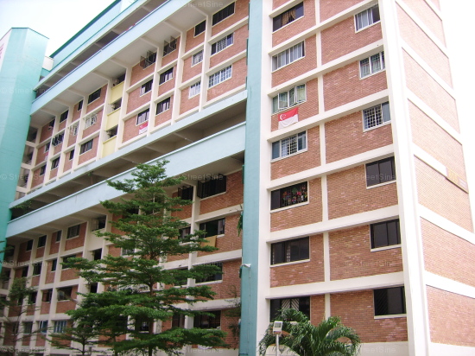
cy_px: 178
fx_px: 480
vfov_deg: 40.7
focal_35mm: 35
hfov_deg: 52.6
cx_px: 238
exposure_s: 1/272
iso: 50
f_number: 2.8
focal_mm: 5.95
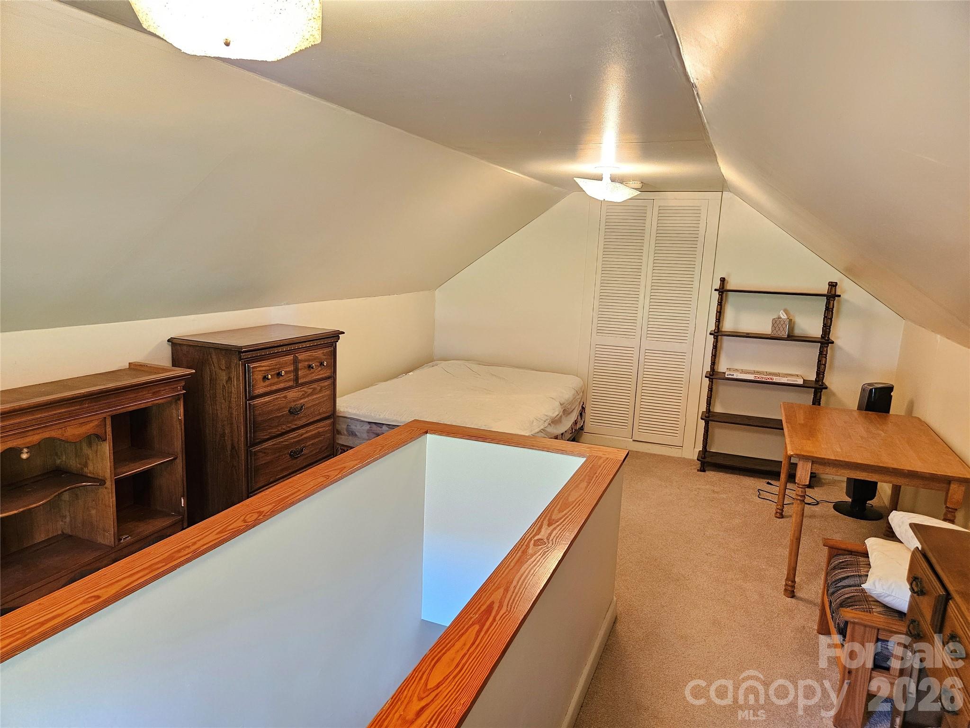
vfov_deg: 58.9
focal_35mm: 23
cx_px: 485
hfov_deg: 73.9
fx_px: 644
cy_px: 364
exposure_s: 1/40
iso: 640
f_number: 1.8
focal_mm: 5.4
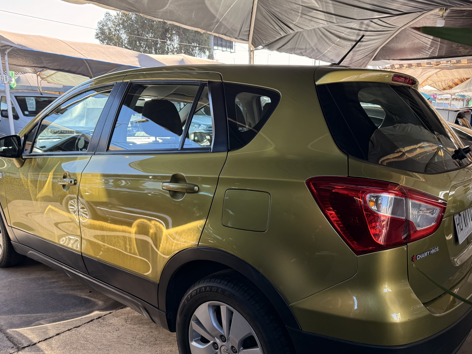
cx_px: 233
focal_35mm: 28
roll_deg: -1.9
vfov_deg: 49.6
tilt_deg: -13.0
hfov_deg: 63.4
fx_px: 382
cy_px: 197
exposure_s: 1/305
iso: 100
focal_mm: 6.76
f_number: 1.78
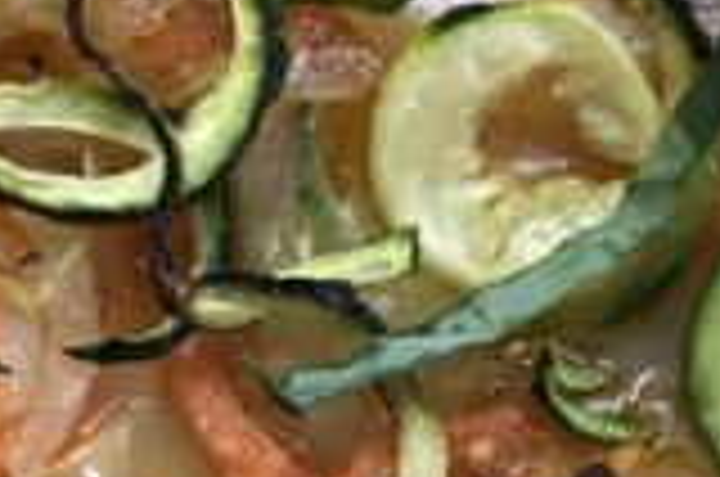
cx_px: 297
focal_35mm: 146
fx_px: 2914
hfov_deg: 14.1
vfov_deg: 9.3
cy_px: 540
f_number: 1.8
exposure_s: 1/31
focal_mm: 3.99
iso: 20
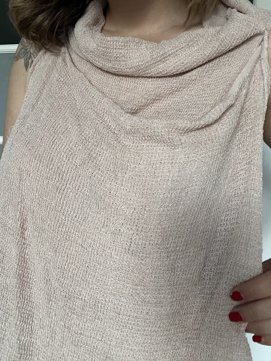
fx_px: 313
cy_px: 180
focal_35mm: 30
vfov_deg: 60.0
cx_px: 136
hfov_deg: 46.8
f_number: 2.2
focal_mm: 2.71
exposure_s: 1/60
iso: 160
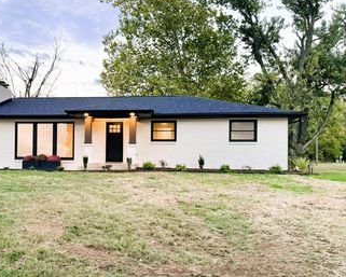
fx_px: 389
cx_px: 99
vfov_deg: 39.1
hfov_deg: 46.7
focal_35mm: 38
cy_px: 153
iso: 125
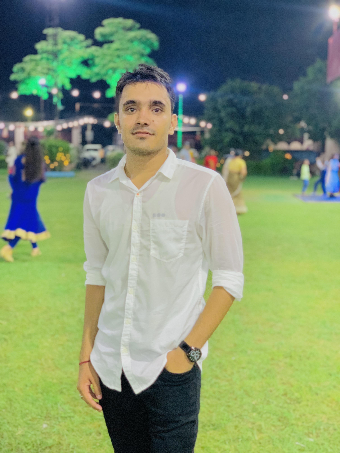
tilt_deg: -5.4
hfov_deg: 28.0
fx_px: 681
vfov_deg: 36.8
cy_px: 226
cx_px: 170
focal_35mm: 52
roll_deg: -0.1
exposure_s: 1/48
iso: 400
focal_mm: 6
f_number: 2.4
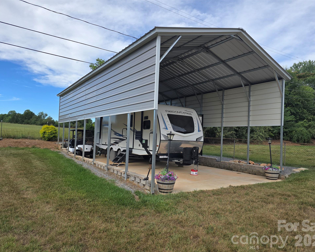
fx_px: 224
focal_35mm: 24
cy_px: 126
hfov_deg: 70.3
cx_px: 162
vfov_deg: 58.8
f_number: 1.7
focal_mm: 6.3
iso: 12
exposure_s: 1/443
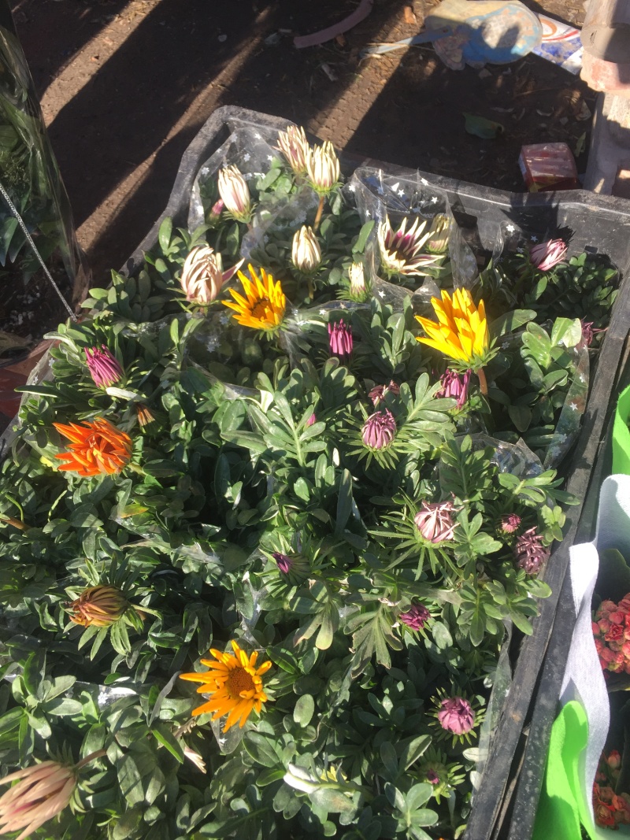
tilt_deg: -60.0
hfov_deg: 48.2
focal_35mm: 29
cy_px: 420
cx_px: 315
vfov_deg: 61.7
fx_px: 704
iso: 32
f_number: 2.2
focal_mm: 4.15
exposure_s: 1/608
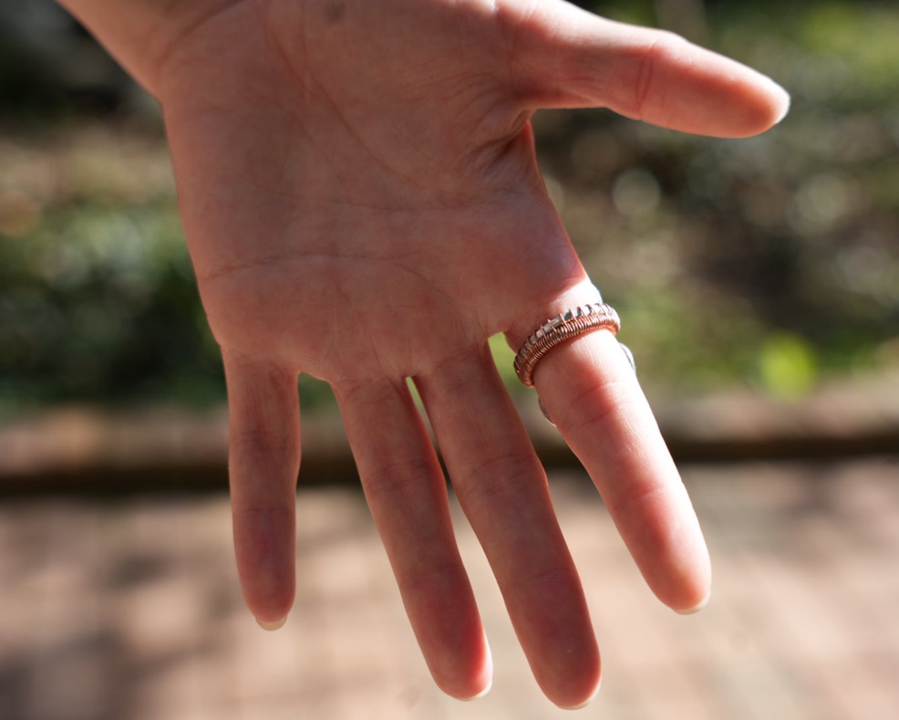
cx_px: 438
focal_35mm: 57
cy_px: 356
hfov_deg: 33.2
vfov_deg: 26.9
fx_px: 1505
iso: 100
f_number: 4.5
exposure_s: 1/250
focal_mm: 49.5
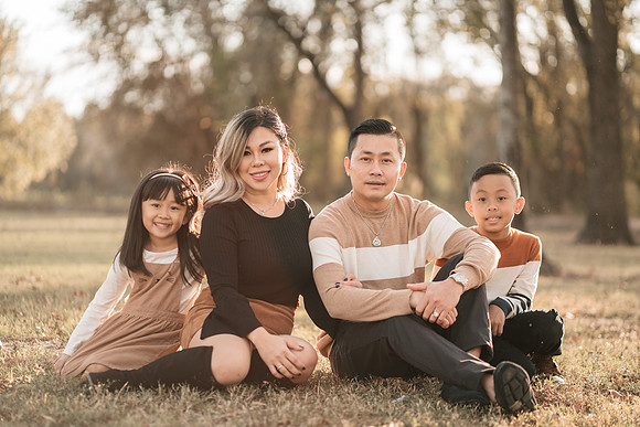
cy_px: 214
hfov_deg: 23.9
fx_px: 1511
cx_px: 320
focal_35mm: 85
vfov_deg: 16.1
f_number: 1.8
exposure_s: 1/500
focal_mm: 85
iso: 125
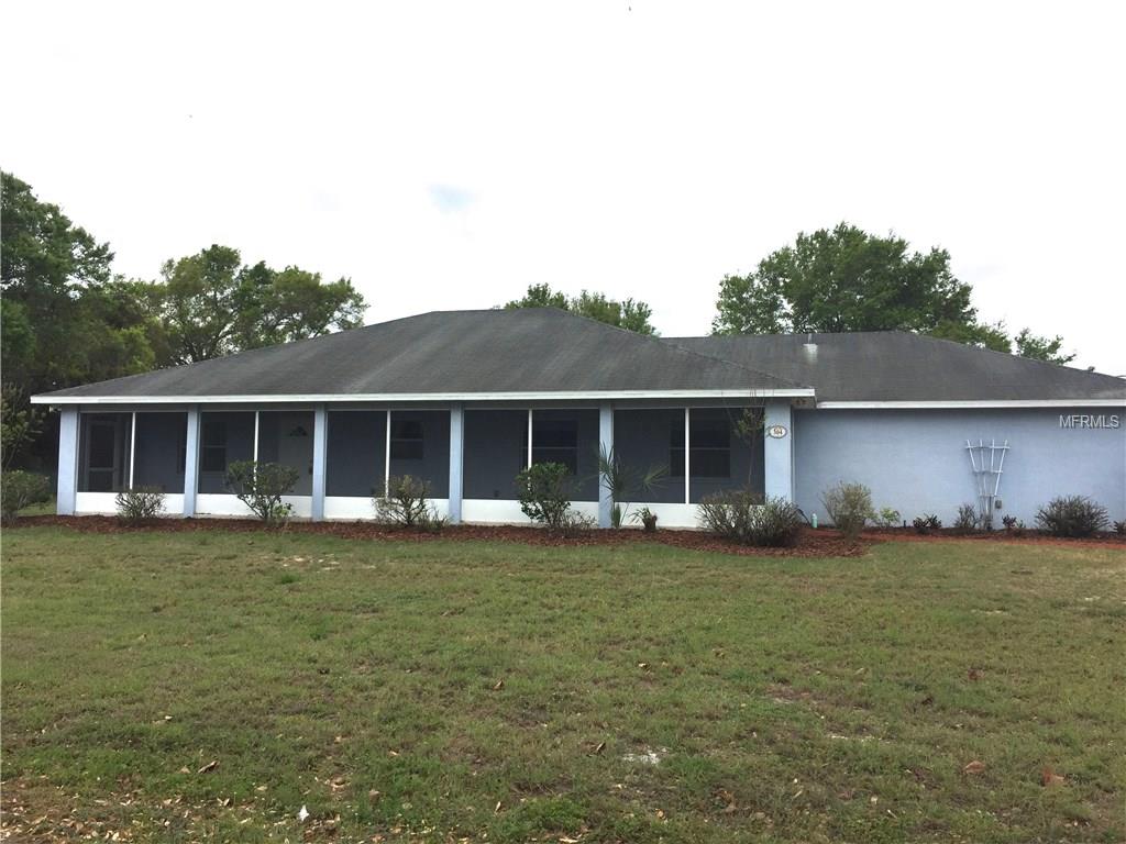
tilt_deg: +2.3
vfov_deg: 48.2
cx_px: 563
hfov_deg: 61.7
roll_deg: -1.1
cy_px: 422
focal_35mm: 29
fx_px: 943
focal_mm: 4.15
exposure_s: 1/2326
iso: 32
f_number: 2.2
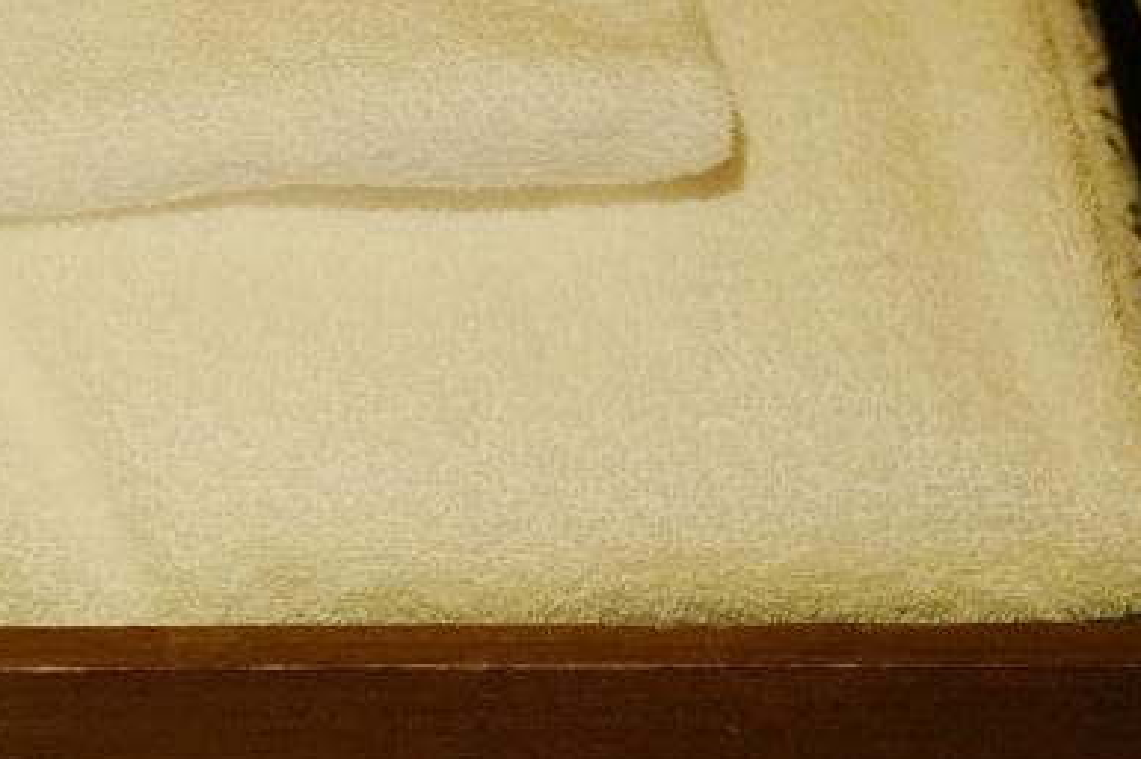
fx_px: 4940
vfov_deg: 8.7
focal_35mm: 156
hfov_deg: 12.8
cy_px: -77
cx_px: -276
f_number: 2.8
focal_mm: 50
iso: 5000
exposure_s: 1/160
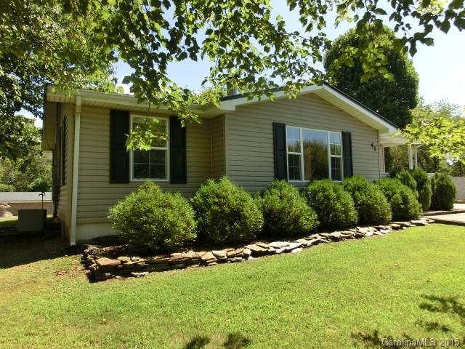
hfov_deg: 71.6
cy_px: 174
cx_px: 232
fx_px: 322
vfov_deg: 56.8
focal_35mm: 24
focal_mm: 4.24
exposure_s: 1/800
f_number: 3
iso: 100
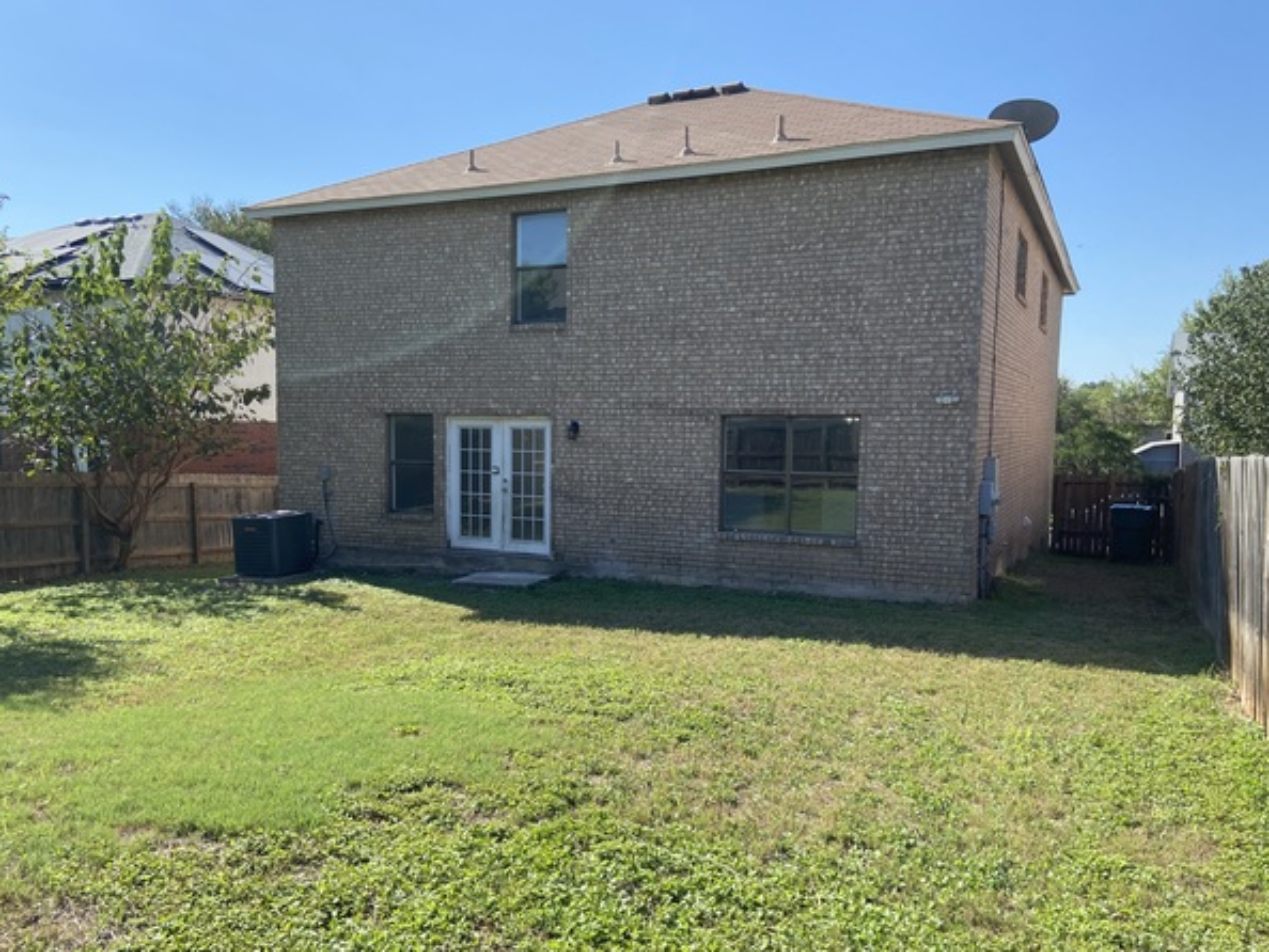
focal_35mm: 28
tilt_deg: -3.9
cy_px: 504
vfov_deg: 49.8
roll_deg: -0.2
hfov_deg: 63.4
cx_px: 628
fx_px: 1027
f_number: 1.8
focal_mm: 4.25
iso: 32
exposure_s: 1/1701
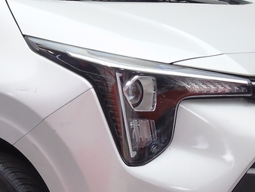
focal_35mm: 142
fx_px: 1047
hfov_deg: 13.8
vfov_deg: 10.5
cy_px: 88
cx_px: 23
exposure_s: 1/30
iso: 160
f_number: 3.9
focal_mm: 7.1
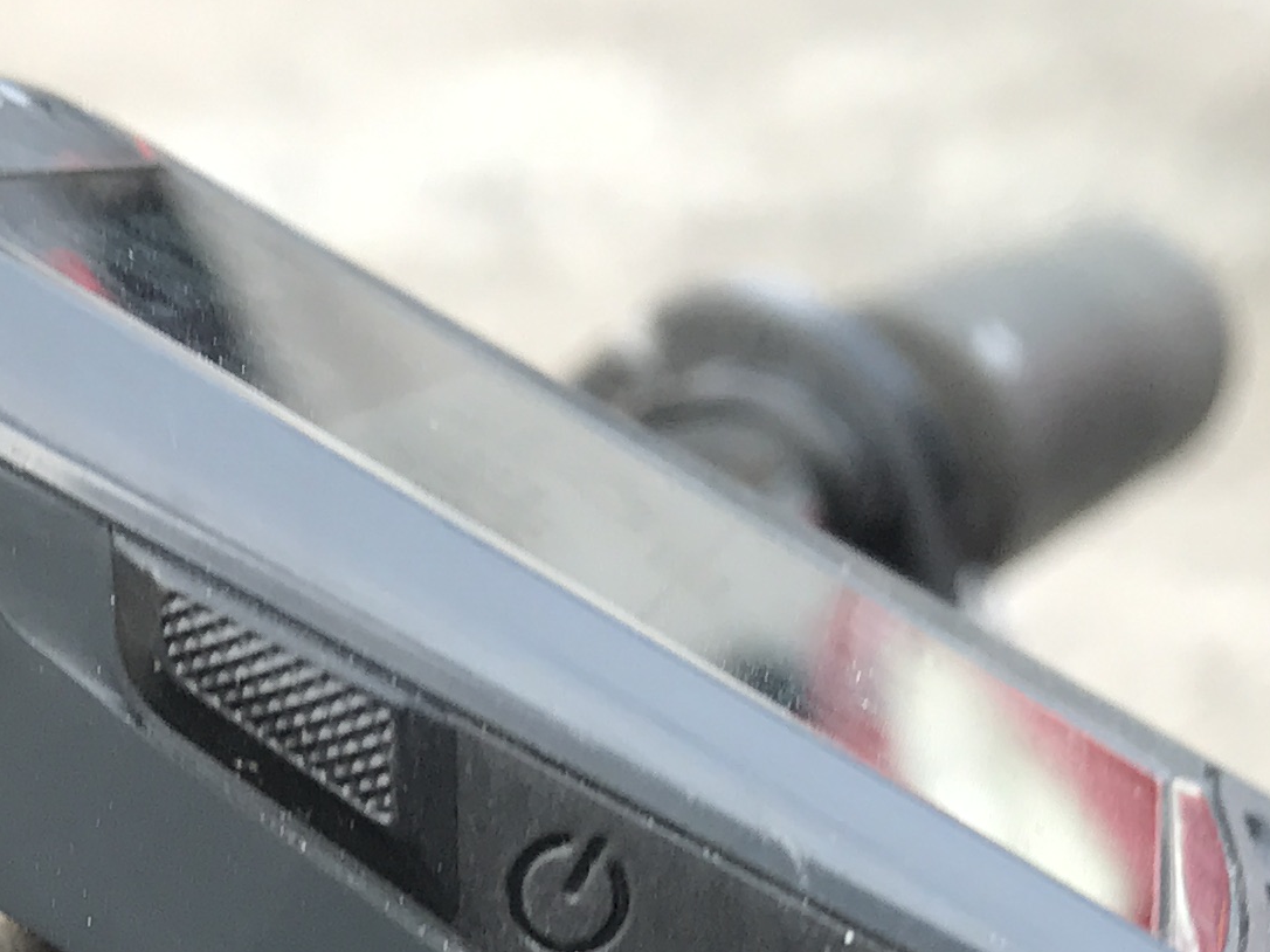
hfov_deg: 18.8
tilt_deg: -33.3
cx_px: 351
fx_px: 3815
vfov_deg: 13.0
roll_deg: +2.6
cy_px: 1670
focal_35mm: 104
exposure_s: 1/60
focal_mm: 3.99
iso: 25
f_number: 1.8
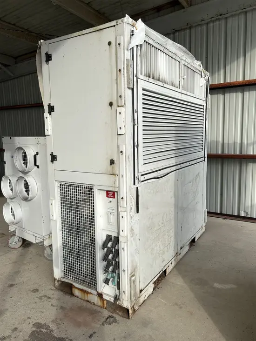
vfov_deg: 67.3
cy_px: 170
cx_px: 128
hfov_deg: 53.1
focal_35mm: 26
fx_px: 256
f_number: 1.5
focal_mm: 5.7
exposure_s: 1/1412
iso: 50
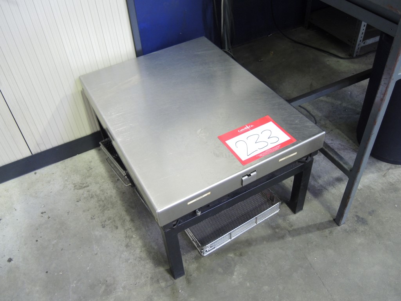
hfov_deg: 60.0
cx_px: 200
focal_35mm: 30
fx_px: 348
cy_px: 150
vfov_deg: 46.8
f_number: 2
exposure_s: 1/20
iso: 400
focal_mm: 6.5
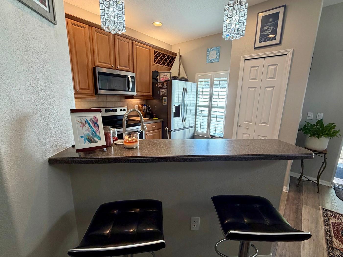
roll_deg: -1.4
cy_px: 132
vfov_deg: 78.1
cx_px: 176
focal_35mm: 16
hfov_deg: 94.5
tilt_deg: -12.3
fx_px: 159
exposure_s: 1/120
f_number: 2.2
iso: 160
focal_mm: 2.22
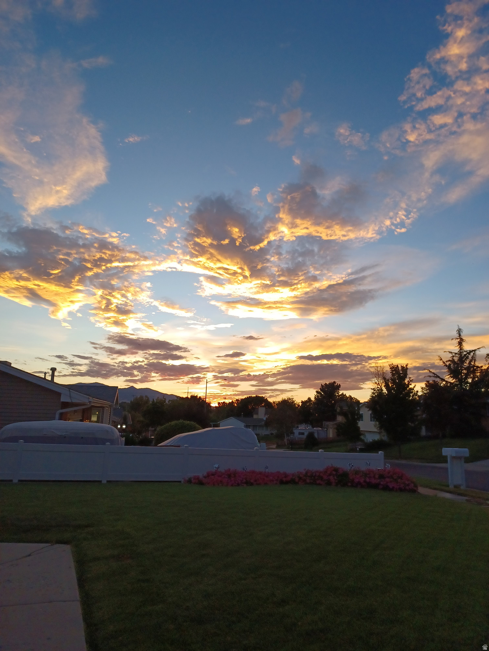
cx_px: 244
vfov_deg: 69.4
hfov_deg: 54.9
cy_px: 326
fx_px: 471
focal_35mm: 25
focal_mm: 4.6
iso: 64
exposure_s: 1/100
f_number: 1.8
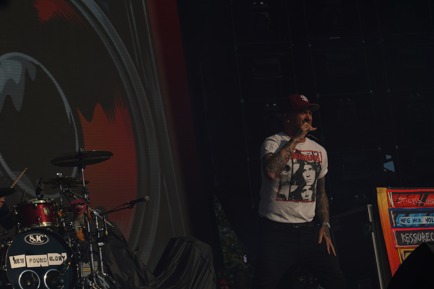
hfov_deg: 18.1
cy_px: 152
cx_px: 221
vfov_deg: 12.1
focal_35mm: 113
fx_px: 1362
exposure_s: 1/1250
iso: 100
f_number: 8
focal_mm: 105
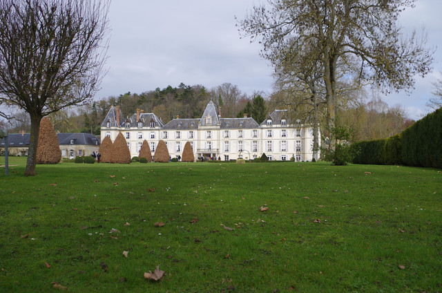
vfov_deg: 38.7
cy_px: 146
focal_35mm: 34
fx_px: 417
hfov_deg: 55.9
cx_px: 221
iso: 100
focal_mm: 23.13
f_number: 5.6
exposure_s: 1/500
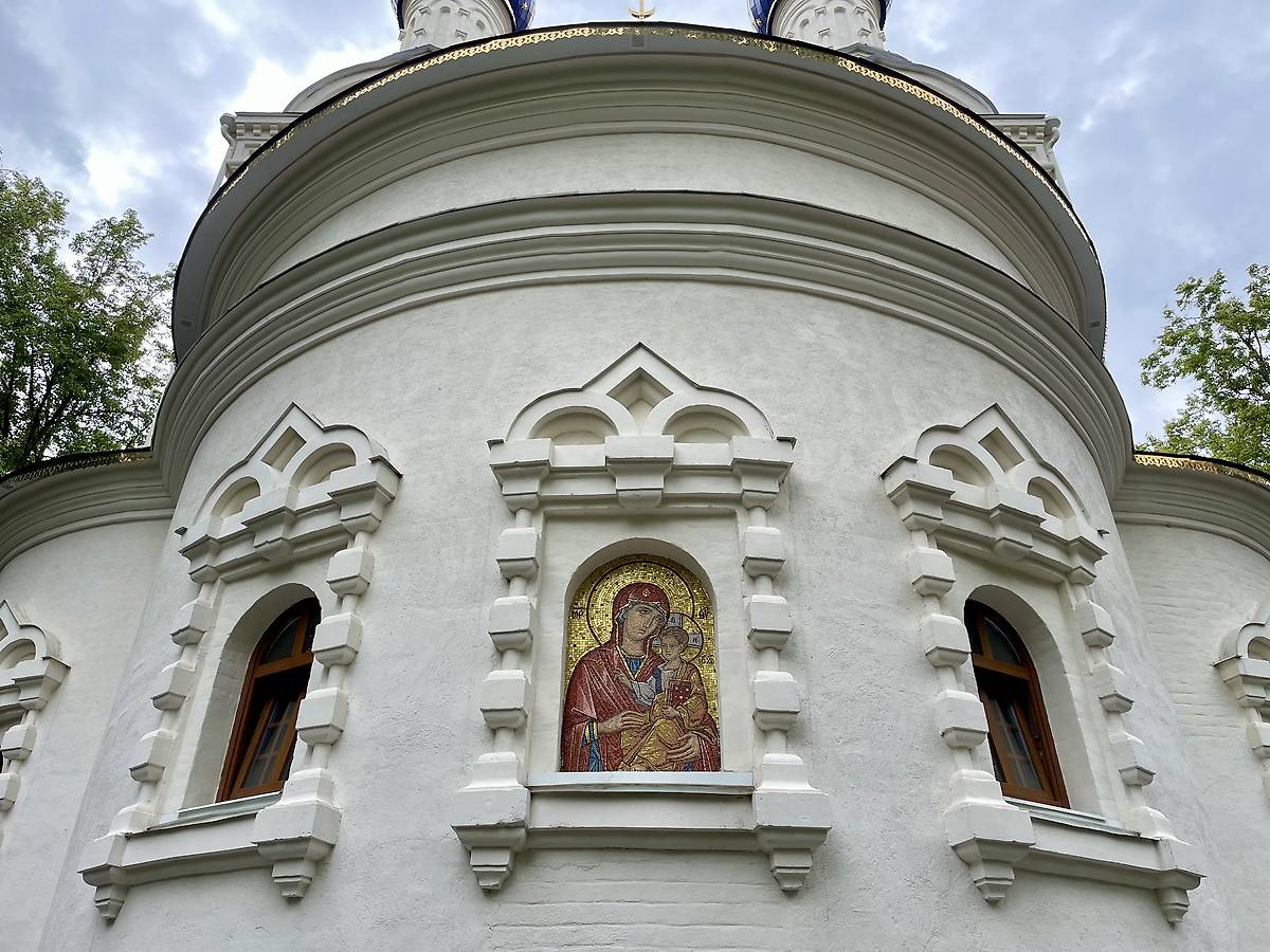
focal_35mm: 26
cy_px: 476
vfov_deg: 53.1
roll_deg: +0.1
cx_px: 635
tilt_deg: +34.1
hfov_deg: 67.3
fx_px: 954
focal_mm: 4.2
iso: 32
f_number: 1.6
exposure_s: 1/1247
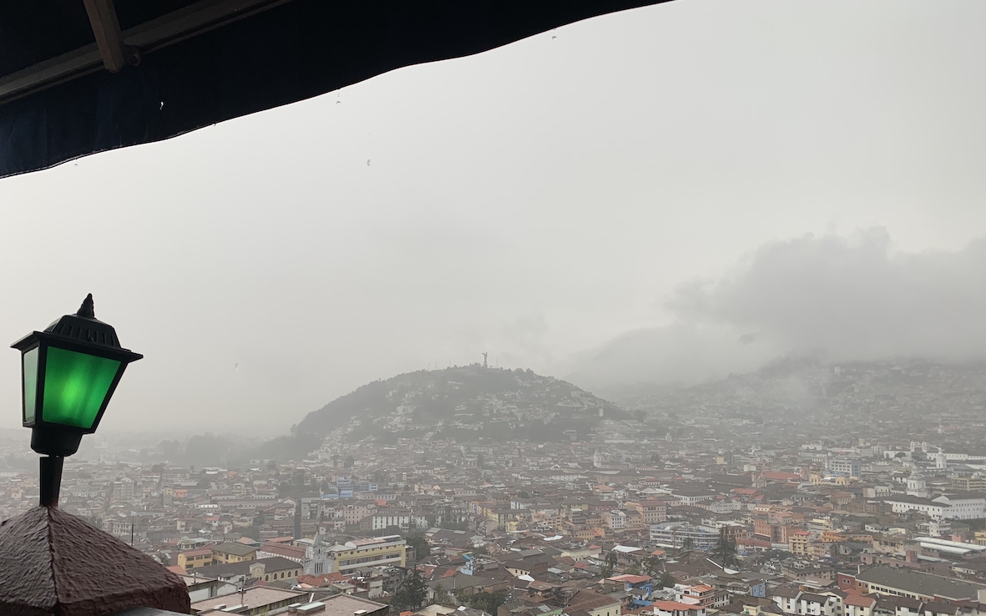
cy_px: 348
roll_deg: -0.5
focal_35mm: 28
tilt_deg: +5.9
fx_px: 752
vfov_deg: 44.4
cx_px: 488
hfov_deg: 66.5
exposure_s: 1/344
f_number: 1.8
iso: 25
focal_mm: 4.25
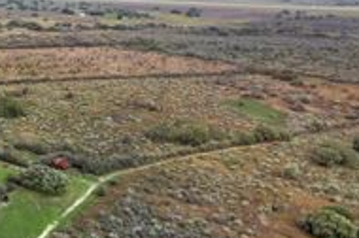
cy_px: 175
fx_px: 498
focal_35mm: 50
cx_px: -39
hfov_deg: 34.2
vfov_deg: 26.6
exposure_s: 1/160
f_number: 2.8
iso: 100
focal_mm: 8.38
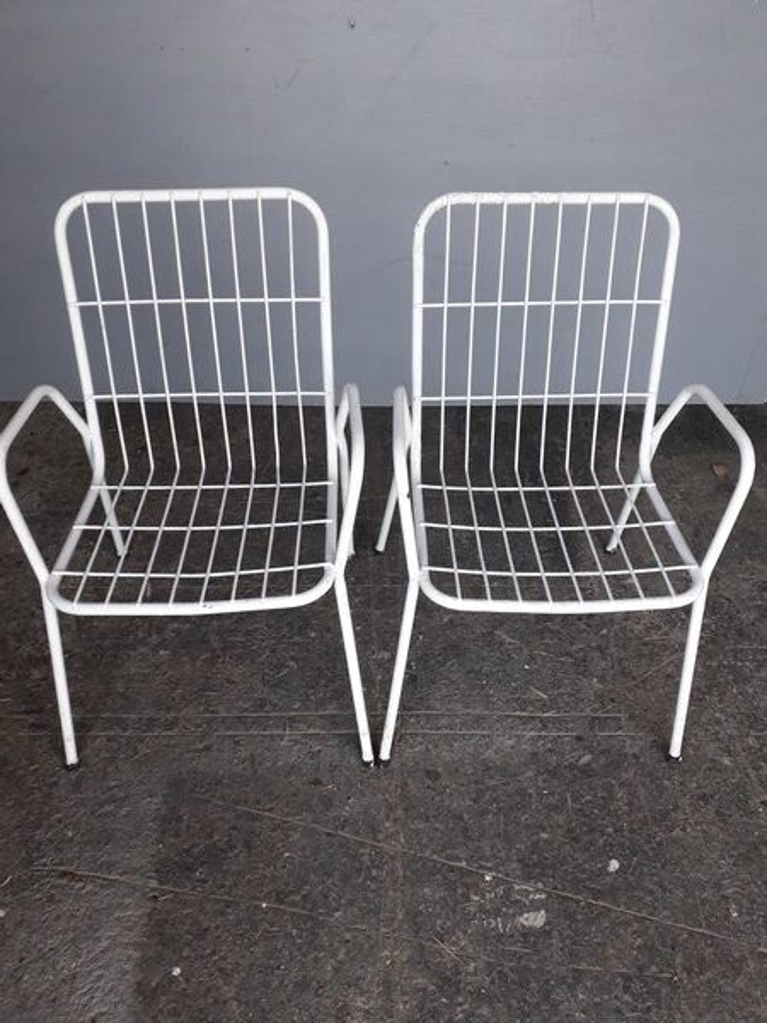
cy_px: 512
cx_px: 384
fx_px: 798
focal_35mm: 27
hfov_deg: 51.4
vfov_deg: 65.3
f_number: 1.9
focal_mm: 3.6
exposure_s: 1/50
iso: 100
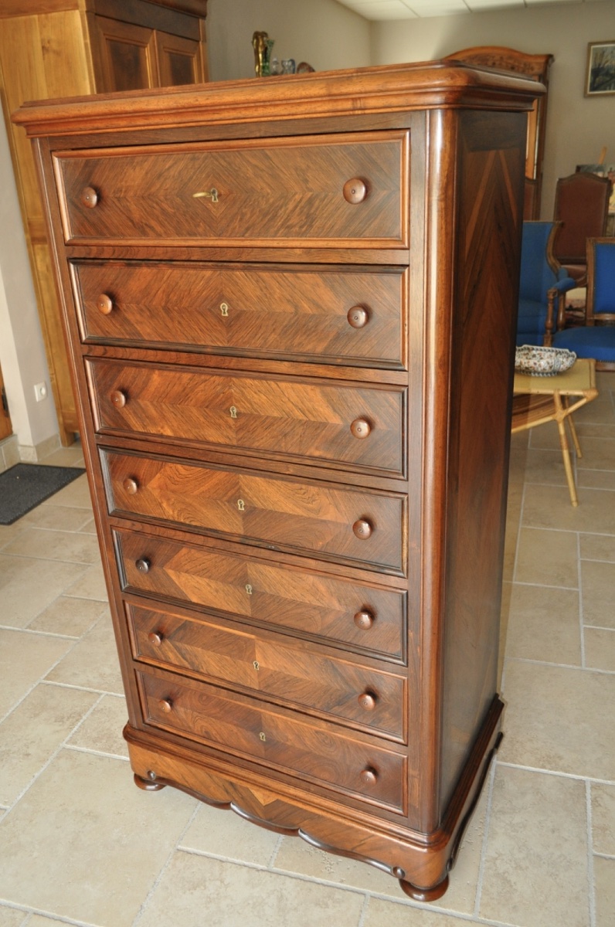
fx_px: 694
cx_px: 308
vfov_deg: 67.5
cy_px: 464
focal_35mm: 27
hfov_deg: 47.8
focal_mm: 18
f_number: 3.5
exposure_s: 1/60
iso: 800
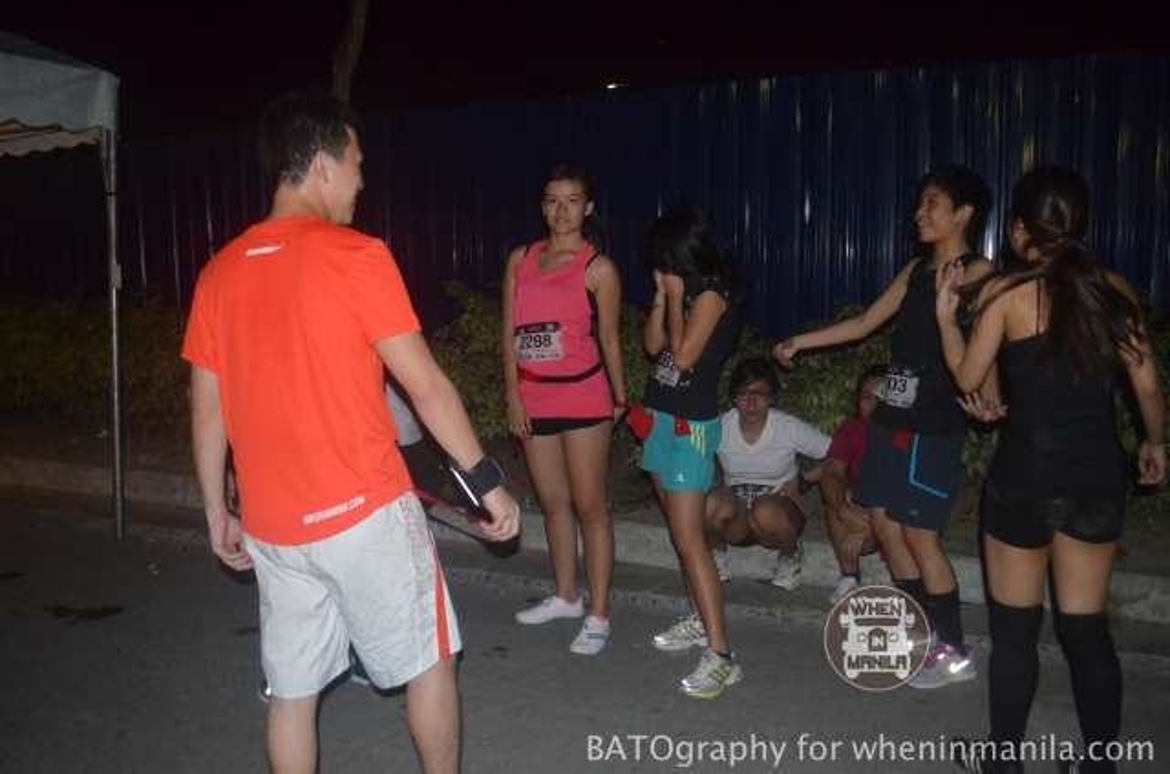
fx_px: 972
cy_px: 387
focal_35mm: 30
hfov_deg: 62.1
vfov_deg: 43.4
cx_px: 585
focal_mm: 20
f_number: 3.8
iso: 3200
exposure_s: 1/60
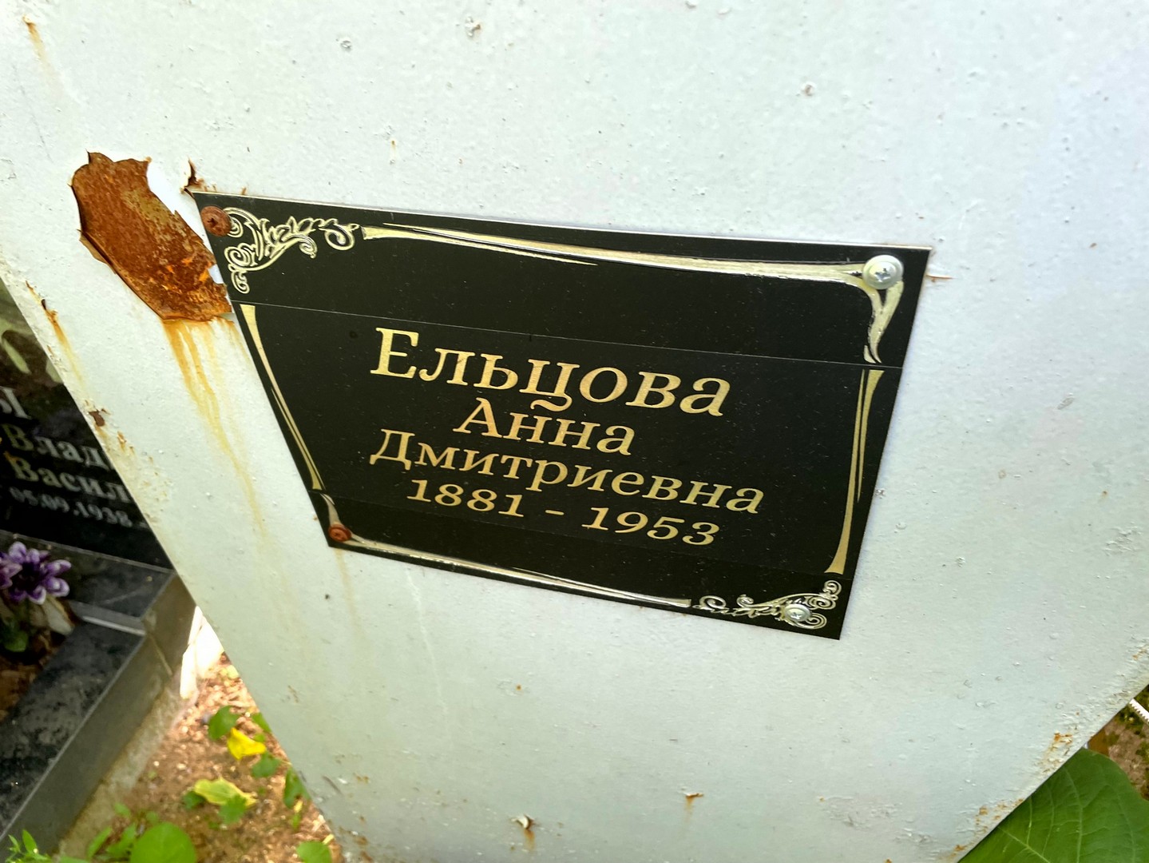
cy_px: 432
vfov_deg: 53.1
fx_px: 863
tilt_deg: -43.1
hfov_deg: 67.3
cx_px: 574
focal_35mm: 26
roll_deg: -3.2
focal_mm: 4.2
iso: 100
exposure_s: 1/121
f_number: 1.6
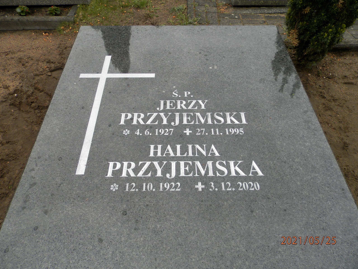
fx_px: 259
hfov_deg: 69.4
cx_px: 179
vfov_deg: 54.9
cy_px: 134
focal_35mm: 25
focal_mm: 4.5
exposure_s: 1/100
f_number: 3.1
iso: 80
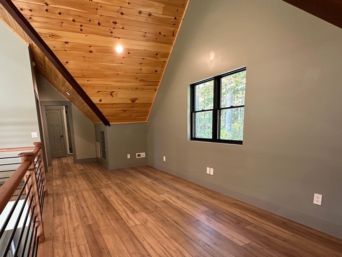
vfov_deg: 62.4
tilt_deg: -10.9
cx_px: 145
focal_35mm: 21
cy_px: 164
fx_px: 207
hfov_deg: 78.5
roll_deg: +2.6
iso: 250
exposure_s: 1/60
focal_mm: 2.22
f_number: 2.2
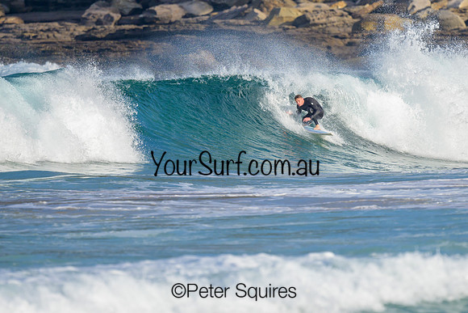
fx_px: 14292
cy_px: 147
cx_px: 265
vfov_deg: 1.3
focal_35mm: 1099
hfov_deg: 1.9
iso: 250
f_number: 6.3
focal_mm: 800
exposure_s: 1/2000
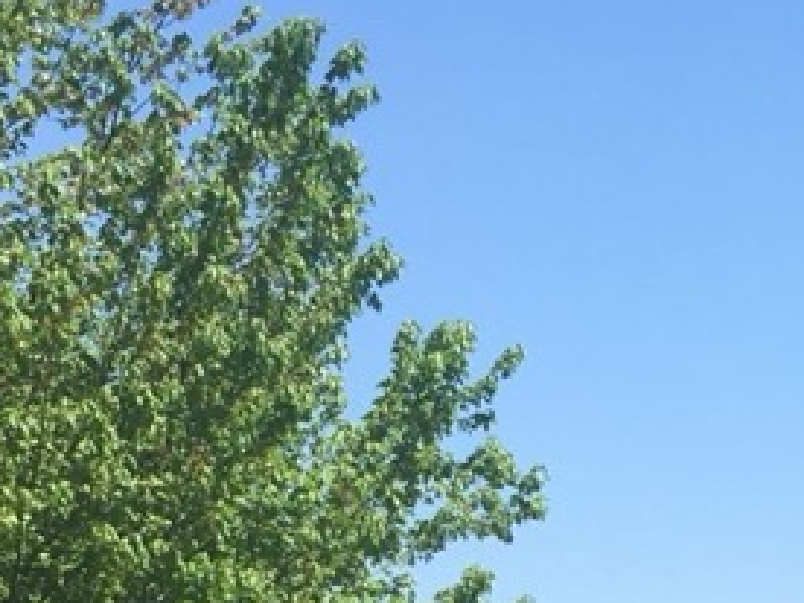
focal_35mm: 126
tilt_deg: -1.1
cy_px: 955
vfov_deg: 11.2
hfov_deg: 15.3
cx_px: 848
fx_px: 2927
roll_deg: +1.5
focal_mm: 4.15
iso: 25
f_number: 2.2
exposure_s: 1/1374
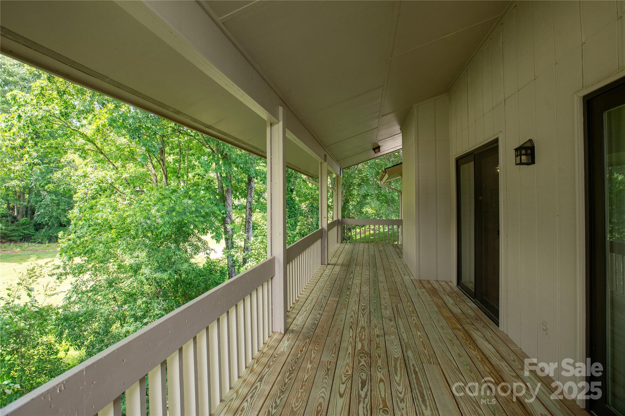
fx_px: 295
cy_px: 208
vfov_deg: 70.3
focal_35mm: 17
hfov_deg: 93.3
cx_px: 312
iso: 320
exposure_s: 1/125
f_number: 7.1
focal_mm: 17
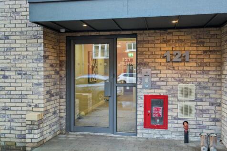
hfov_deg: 54.5
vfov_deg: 37.8
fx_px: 221
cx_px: 114
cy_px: 76
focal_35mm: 35
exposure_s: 1/125
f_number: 4
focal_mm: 35
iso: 800
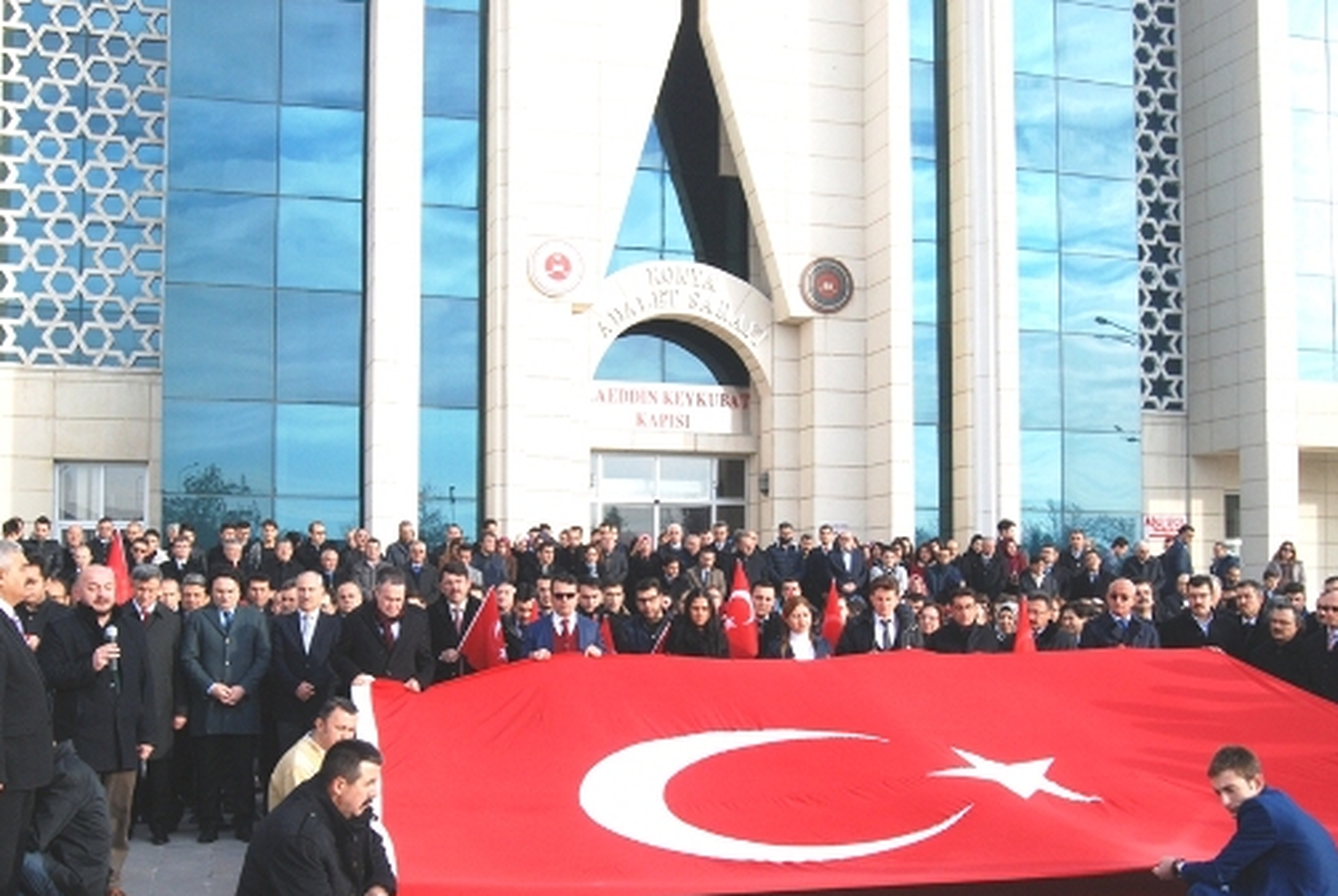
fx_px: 1563
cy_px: 549
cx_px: 622
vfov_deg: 31.9
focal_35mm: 42
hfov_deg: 46.3
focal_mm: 22
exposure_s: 1/320
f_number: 9
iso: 400
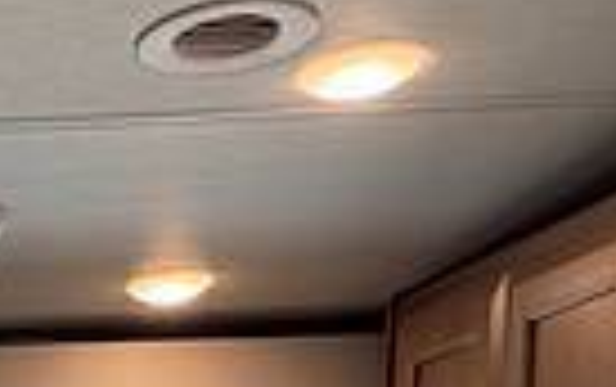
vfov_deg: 10.4
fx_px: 1815
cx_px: -360
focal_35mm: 108
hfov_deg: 17.0
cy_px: 936
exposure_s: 1/121
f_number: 2.2
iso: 125
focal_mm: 2.22
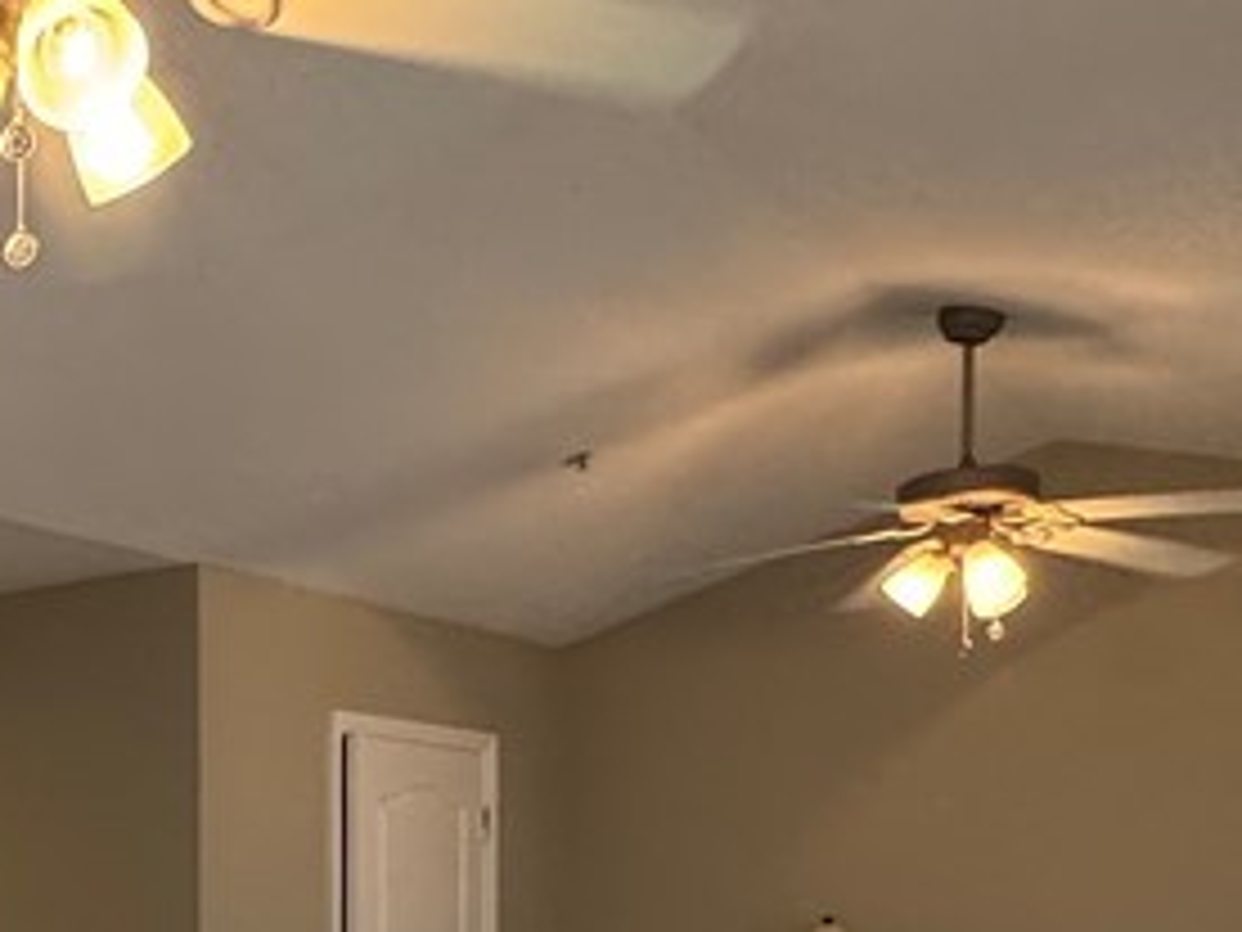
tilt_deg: -2.1
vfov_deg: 26.3
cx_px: -54
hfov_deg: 33.1
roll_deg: -0.2
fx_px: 1866
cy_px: 973
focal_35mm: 52
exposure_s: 1/120
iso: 320
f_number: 2.2
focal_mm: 2.22
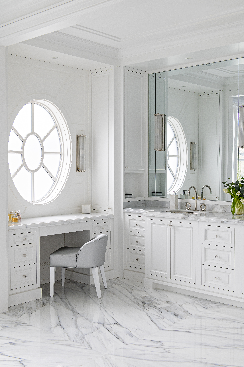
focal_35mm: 44
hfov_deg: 30.5
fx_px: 448
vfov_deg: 44.5
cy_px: 184
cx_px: 122
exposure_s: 1/15
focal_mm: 44
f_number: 8
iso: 400
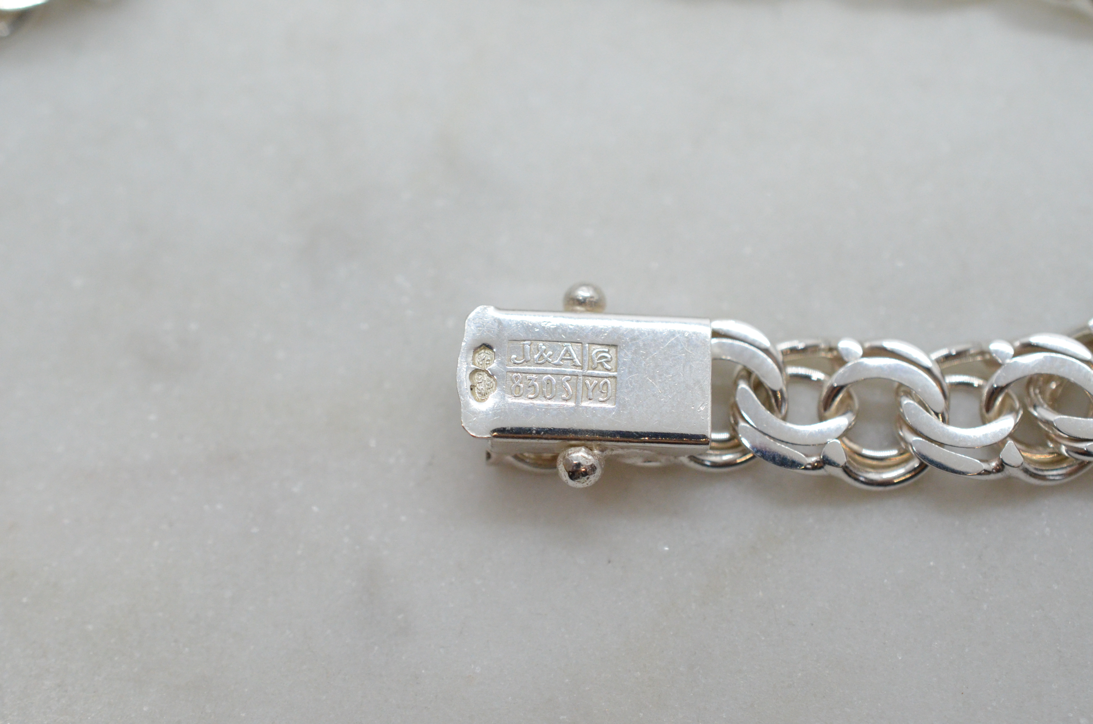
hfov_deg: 33.5
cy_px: 362
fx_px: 1818
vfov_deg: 22.5
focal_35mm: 60
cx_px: 546
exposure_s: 1/800
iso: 2500
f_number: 6.3
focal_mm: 40
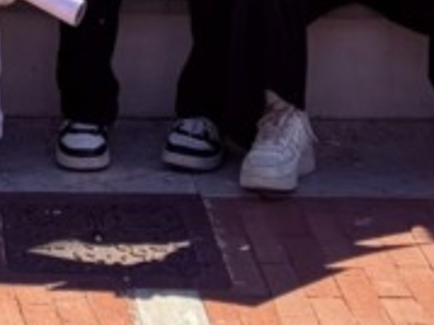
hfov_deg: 11.0
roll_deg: -0.8
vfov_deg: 7.4
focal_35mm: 172
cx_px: -262
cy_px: -725
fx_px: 2155
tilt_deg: +3.5
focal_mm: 6.76
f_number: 1.78
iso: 80
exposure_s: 1/3584
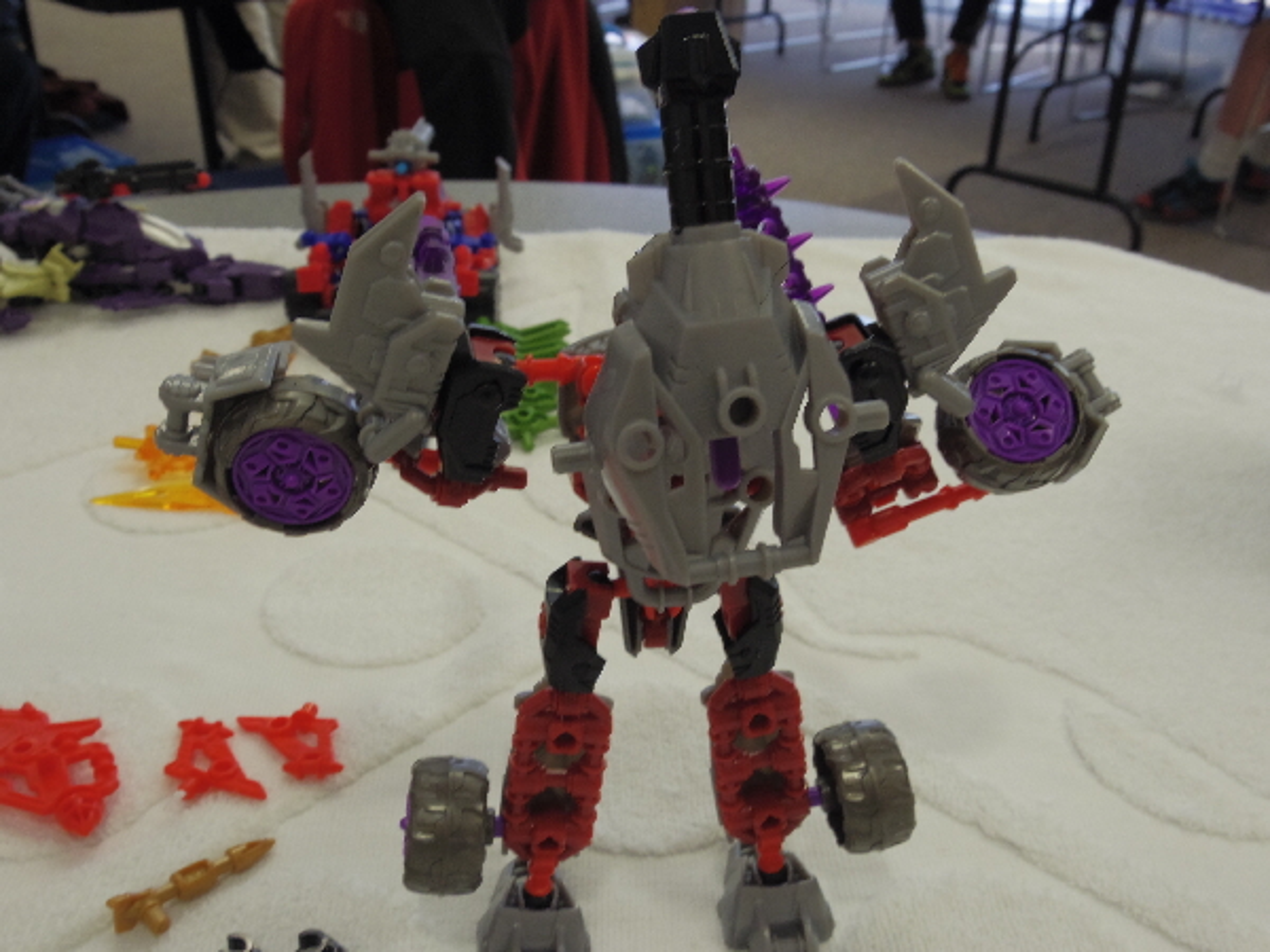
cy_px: 476
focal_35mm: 35
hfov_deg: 52.6
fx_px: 1284
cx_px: 635
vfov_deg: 40.7
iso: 250
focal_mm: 6.3
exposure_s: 1/60
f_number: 4.5
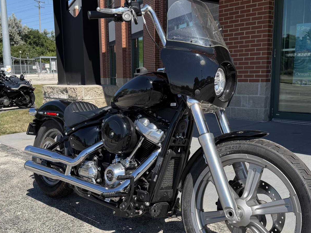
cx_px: 132
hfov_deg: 46.6
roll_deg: +2.1
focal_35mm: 40
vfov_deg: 35.9
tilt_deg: -9.2
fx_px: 359
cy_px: 137
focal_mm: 6.76
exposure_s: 1/3953
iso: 80
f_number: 1.78
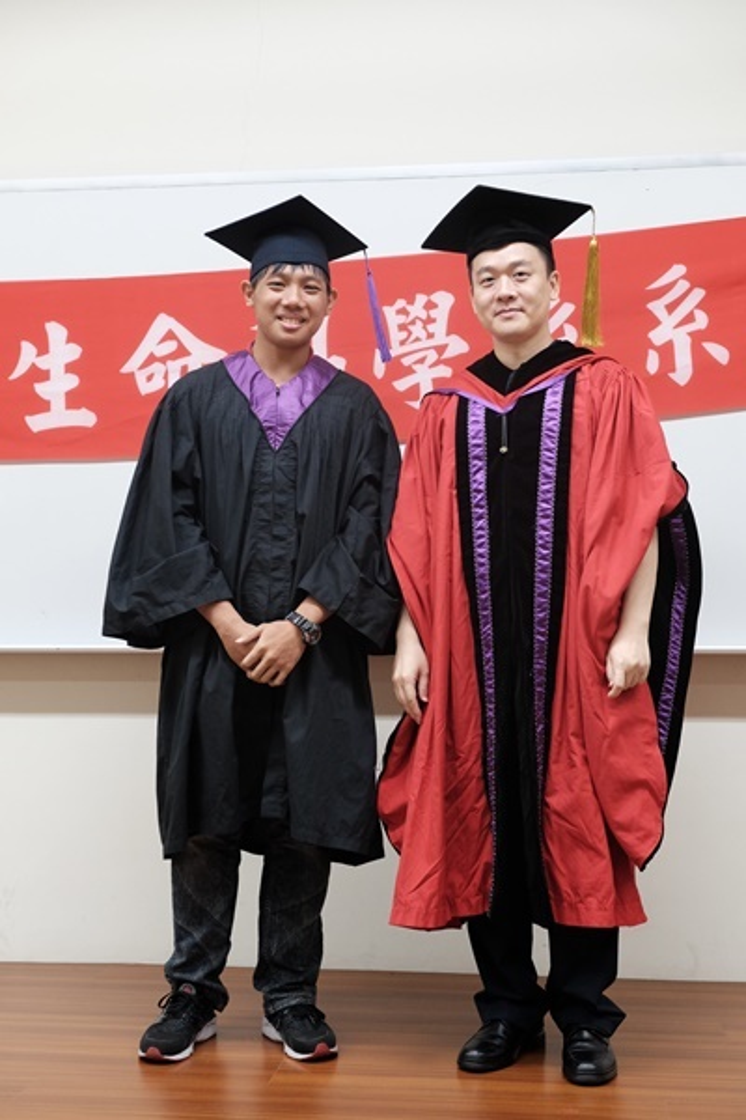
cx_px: 373
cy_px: 560
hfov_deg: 29.9
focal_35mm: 45
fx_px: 1399
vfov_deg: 43.6
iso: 1600
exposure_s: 1/150
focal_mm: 30.2
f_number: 3.6
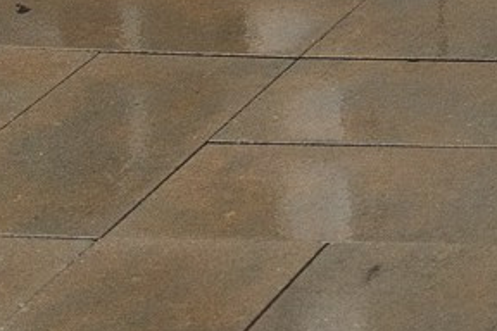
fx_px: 2816
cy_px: -773
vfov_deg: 6.1
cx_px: 1539
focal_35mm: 204
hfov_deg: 8.4
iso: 640
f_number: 3.5
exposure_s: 1/1600
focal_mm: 29.4
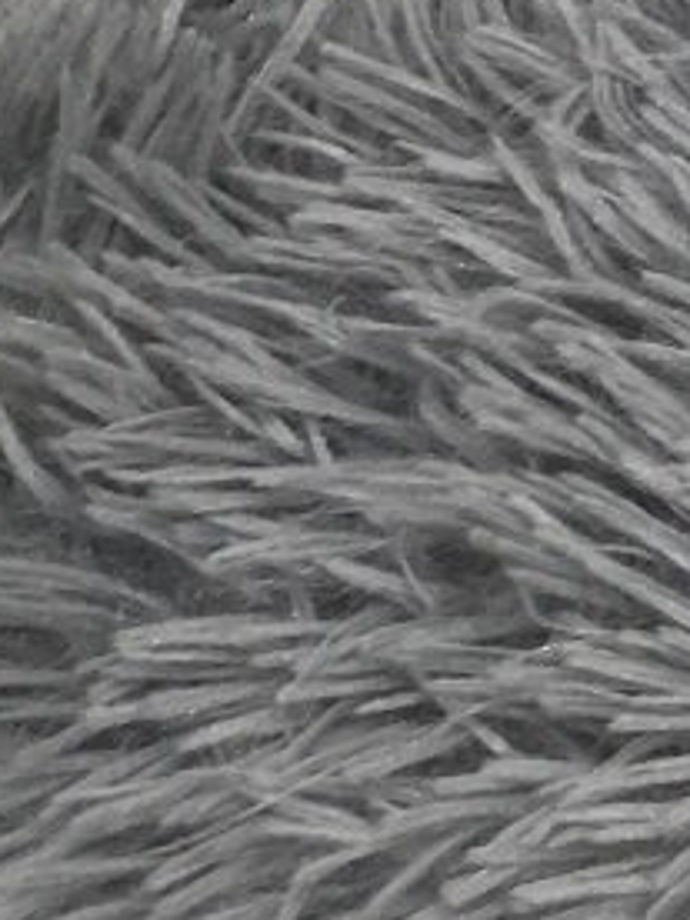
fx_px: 3588
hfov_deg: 10.1
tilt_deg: -42.8
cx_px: 1427
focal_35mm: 135
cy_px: -370
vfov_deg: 13.9
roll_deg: +2.2
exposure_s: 1/33
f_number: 2.4
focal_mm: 3.3
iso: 125
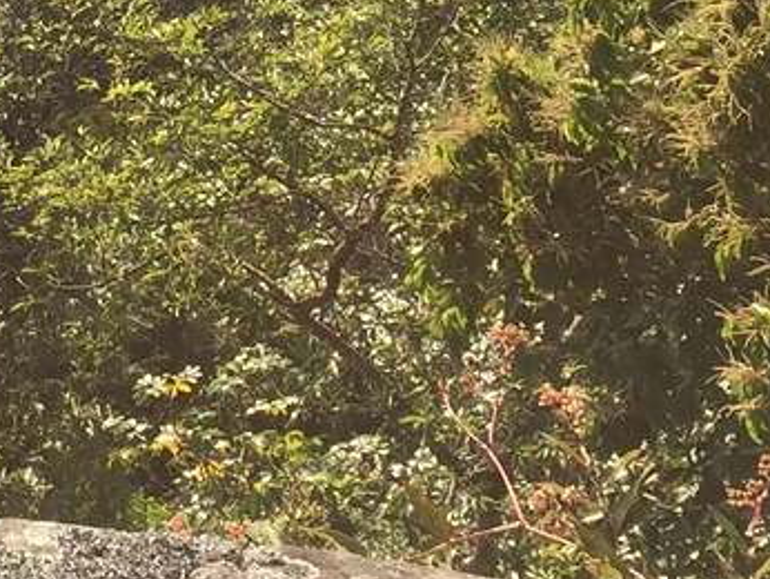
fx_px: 2983
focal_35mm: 134
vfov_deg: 10.5
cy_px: -392
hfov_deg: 14.5
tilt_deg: -35.1
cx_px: 4
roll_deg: +0.6
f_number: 2.2
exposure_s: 1/791
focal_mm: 4.15
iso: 32
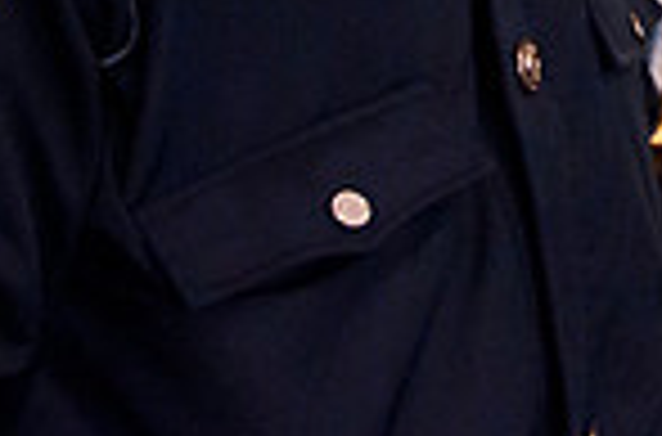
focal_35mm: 172
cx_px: 1144
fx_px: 3152
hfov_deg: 11.3
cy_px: -411
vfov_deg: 7.6
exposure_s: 1/25
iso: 3200
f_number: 4
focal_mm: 29
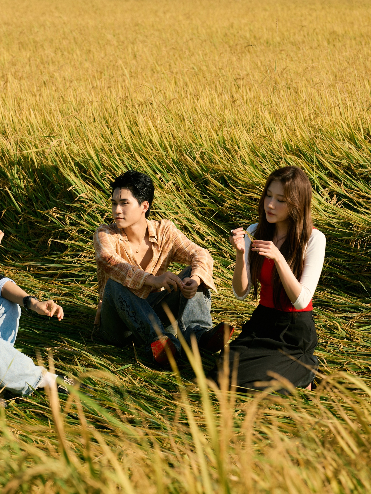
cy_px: 246
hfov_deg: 14.5
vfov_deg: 19.3
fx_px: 1457
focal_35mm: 102
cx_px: 127
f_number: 4
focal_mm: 70
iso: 320
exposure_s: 1/3200
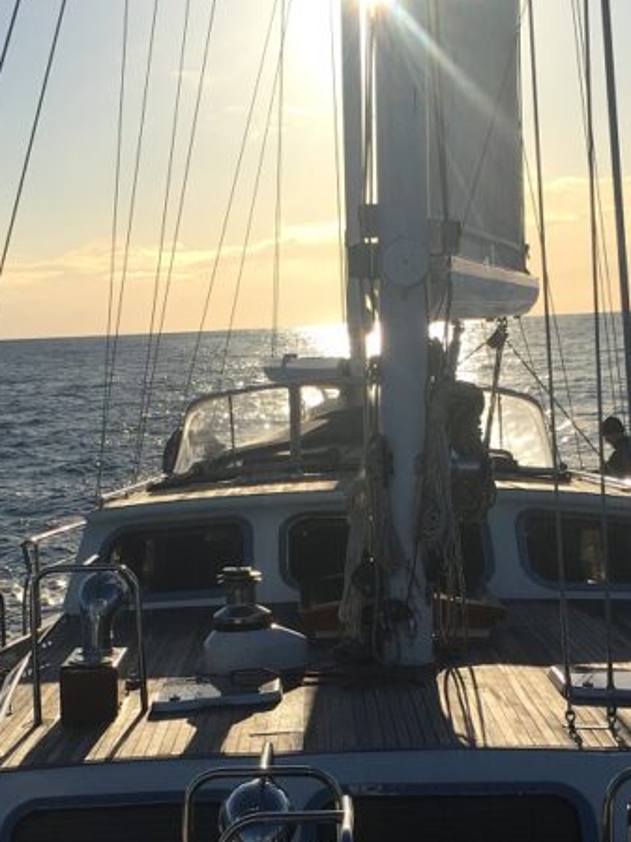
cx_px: 333
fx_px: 1606
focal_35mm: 66
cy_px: 646
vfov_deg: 28.9
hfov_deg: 22.2
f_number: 2.2
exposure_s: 1/3846
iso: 25
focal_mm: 4.15
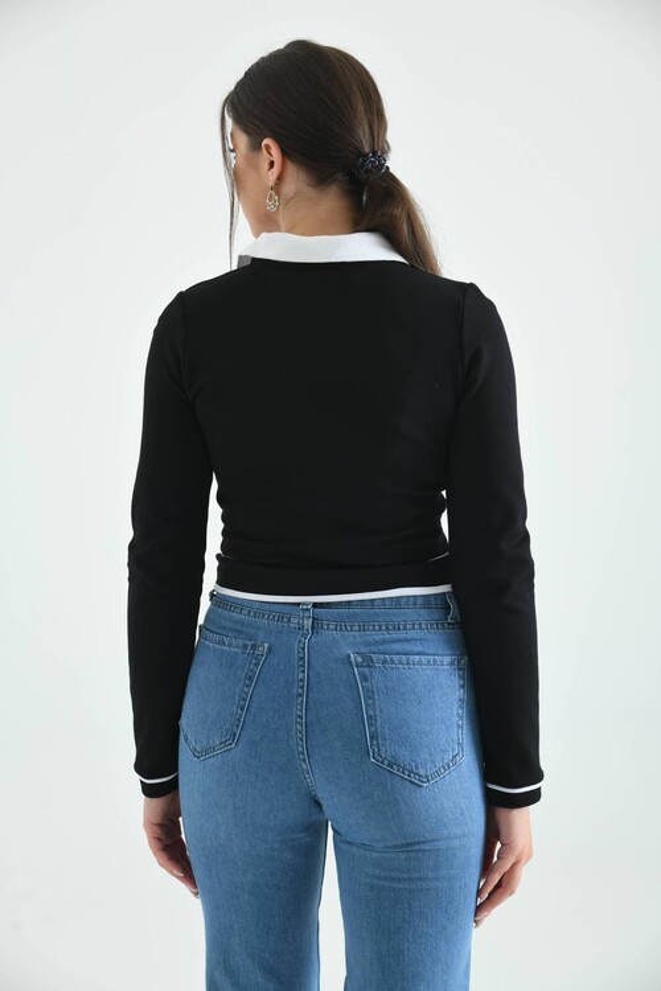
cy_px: 496
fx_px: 1873
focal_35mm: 68
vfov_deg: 29.7
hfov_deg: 20.0
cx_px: 330
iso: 100
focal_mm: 68
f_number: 6.3
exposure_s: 1/125
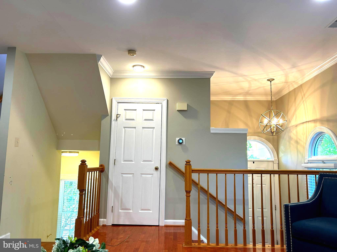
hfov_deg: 67.3
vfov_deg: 53.1
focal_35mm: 26
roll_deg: -1.0
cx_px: 168
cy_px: 126
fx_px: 253
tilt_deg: +7.3
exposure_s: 1/120
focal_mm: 5.7
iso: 100
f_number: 1.5
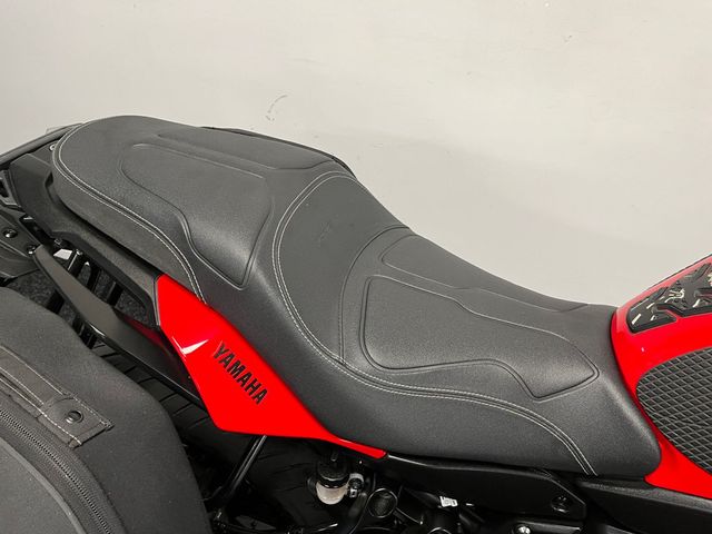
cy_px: 267
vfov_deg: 53.1
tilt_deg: -40.0
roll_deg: -1.7
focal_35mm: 26
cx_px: 356
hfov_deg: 67.3
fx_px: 535
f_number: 1.6
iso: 125
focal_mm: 5.1
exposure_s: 1/50
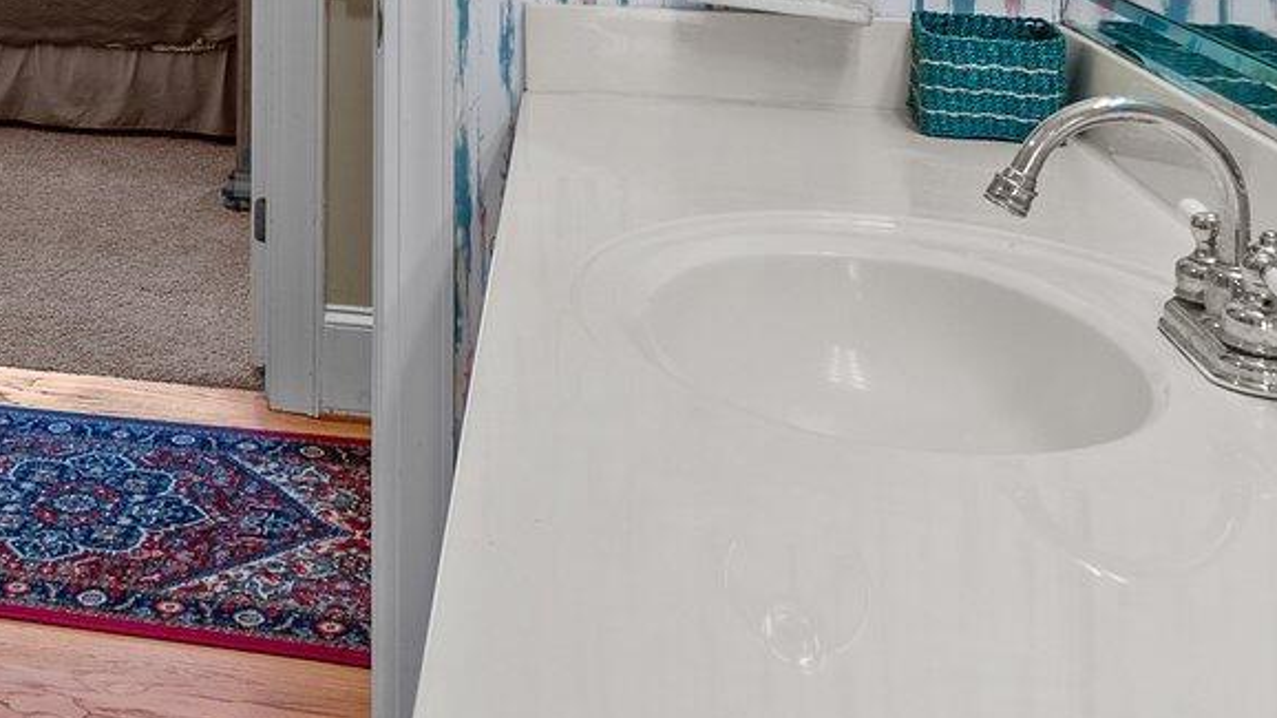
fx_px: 1761
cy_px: -271
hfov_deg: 36.6
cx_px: 57
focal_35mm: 52
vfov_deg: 20.6
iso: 250
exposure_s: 1/1.25
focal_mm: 14
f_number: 8
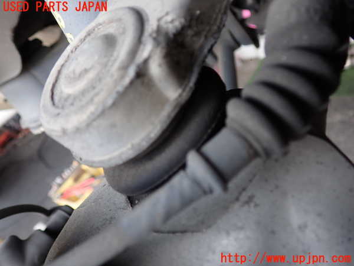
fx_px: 307
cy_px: 133
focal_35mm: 30
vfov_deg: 46.8
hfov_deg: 60.0
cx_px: 177
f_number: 2.3
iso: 100
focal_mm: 5.4
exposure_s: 1/60
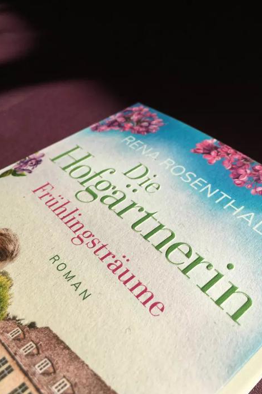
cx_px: 150
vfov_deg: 60.3
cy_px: 201
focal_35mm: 31
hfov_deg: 42.2
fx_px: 339
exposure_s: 1/1166
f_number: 2.2
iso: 25
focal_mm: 4.15
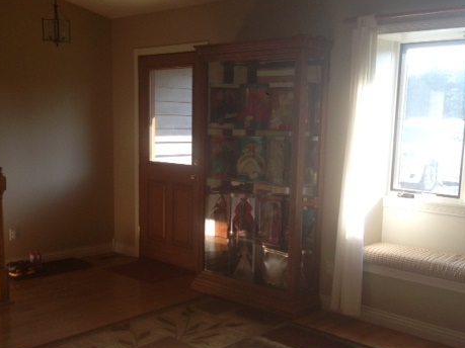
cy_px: 214
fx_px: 618
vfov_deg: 31.4
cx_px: 243
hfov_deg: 41.2
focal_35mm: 46
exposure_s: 1/120
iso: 80
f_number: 2.4
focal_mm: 4.13
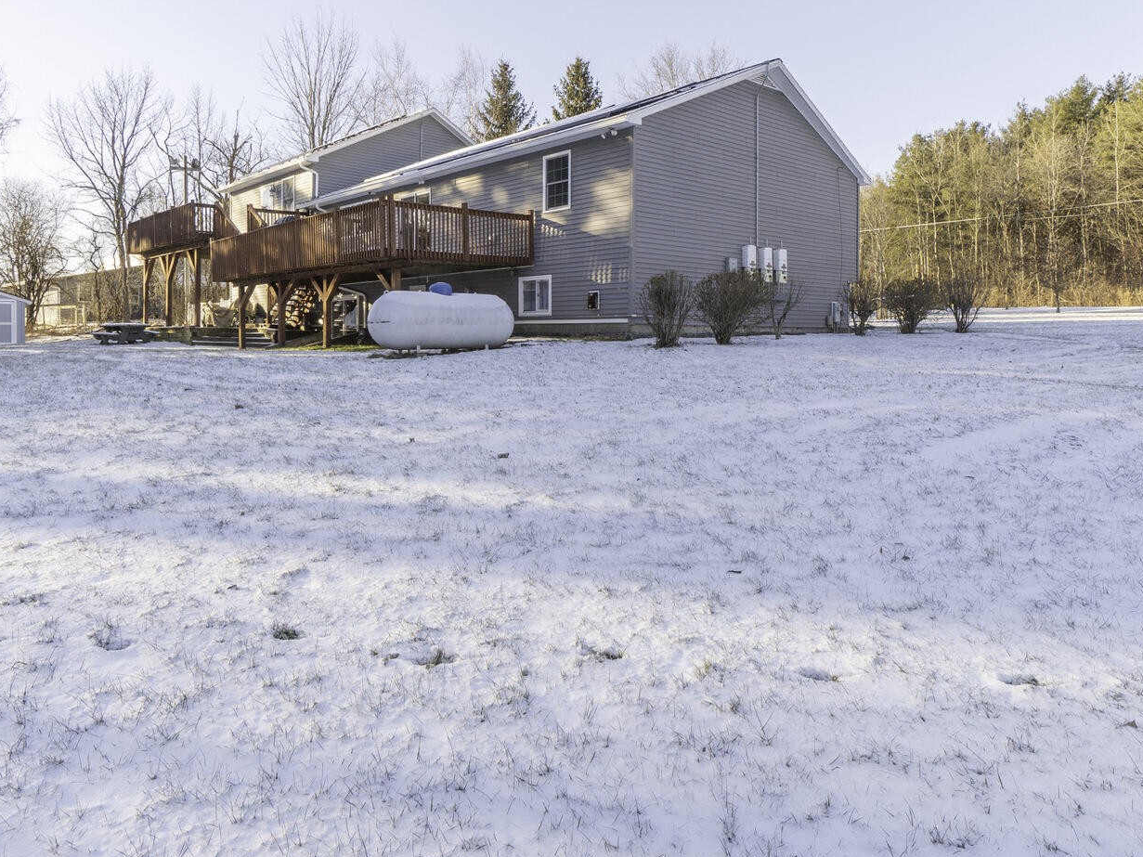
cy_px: 335
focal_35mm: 24
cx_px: 530
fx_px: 792
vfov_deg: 56.3
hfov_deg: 71.5
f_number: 9
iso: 100
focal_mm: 10
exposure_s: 1/125
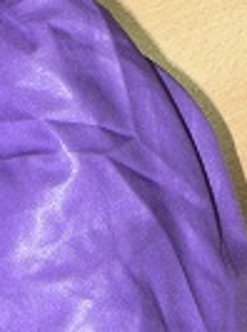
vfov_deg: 12.0
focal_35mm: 163
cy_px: -32
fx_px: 1558
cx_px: -282
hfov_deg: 8.5
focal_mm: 6
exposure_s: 1/30
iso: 100
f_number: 2.8
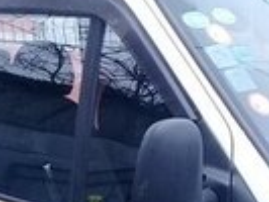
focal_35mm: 154
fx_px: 1198
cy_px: 344
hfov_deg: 12.7
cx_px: 28
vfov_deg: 9.3
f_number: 2.2
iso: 50
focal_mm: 3.3
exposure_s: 1/114
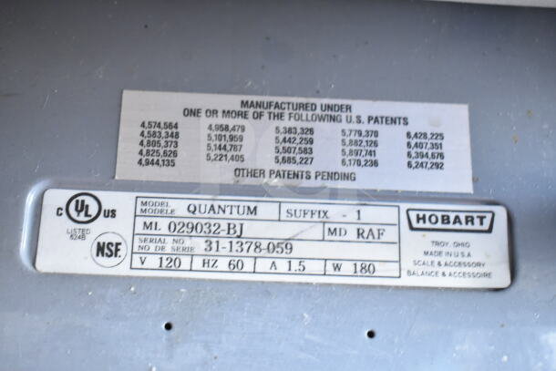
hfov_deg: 37.8
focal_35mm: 52
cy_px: 186
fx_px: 811
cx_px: 278
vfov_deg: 25.8
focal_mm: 35
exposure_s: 1/60
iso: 2800
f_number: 4.5
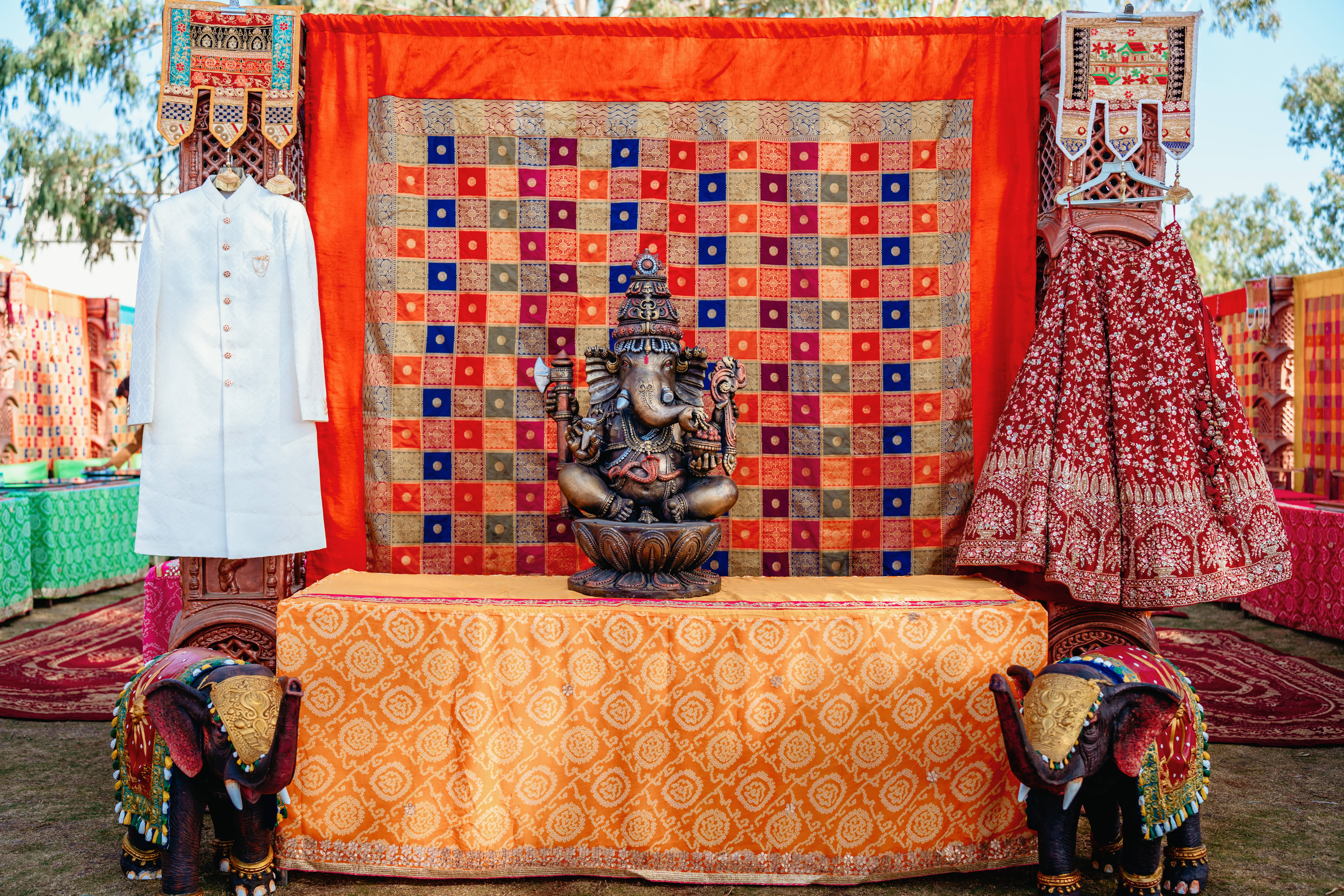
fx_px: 1419
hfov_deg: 50.7
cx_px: 672
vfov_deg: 35.1
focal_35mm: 38
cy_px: 448
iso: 100
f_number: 2.8
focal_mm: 38
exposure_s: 1/250
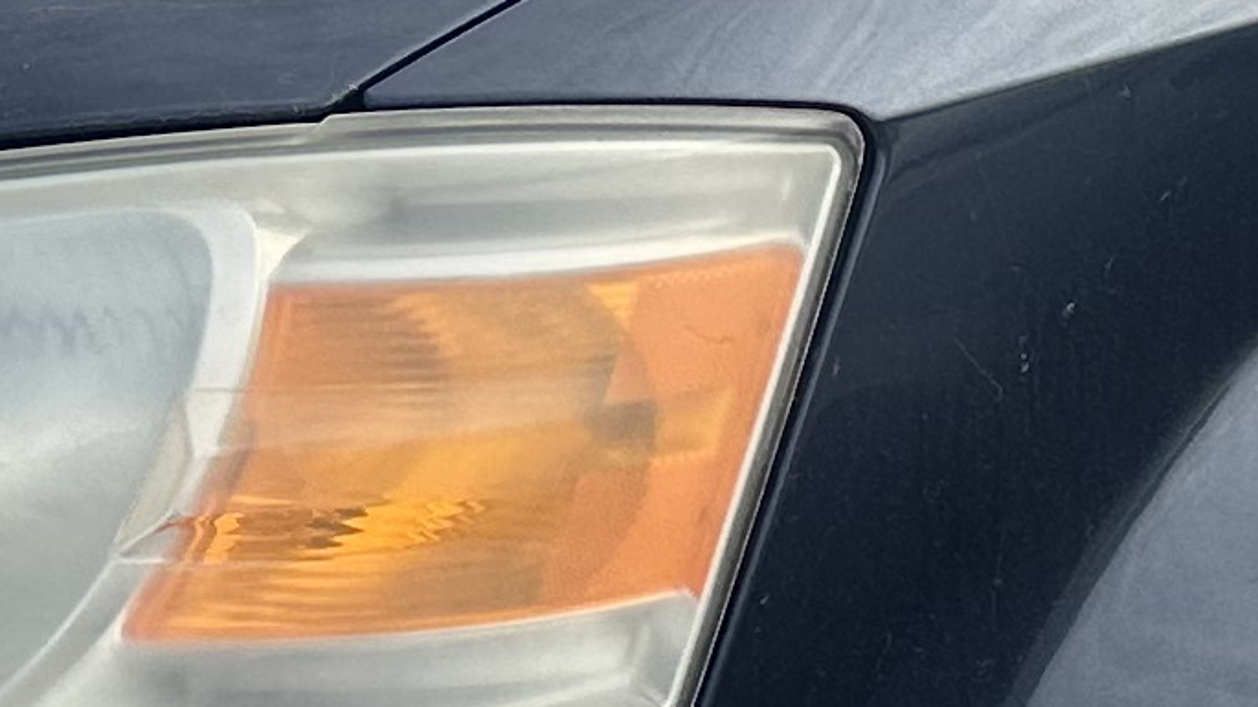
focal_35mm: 154
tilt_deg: -9.3
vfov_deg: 7.8
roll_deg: -0.6
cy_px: -35
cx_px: 966
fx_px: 5136
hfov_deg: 13.9
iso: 80
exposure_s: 1/3155
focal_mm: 6.86
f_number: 1.78
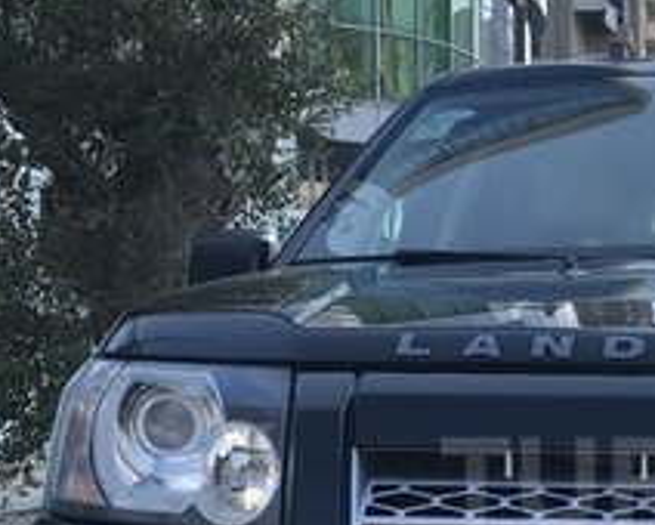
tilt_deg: -3.0
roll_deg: +0.0
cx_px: 757
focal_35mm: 85
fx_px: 1649
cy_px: 483
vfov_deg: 17.8
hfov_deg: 21.1
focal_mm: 3.99
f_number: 1.8
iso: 20
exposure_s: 1/754
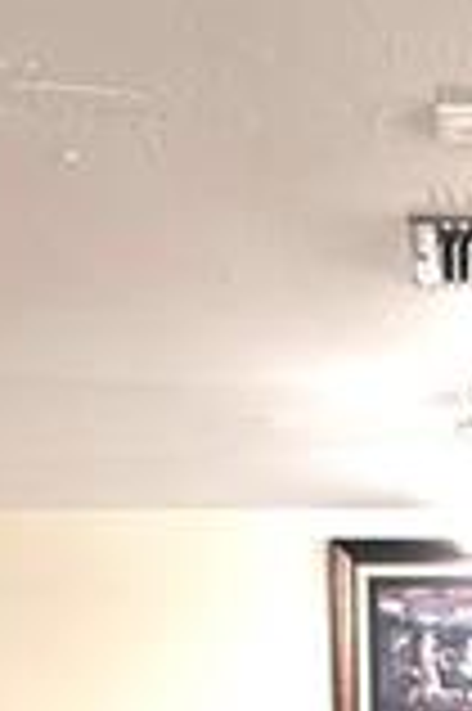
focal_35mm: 71
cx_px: 454
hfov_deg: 18.7
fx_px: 1399
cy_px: 1076
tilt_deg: -15.3
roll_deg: -0.2
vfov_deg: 22.9
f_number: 2.2
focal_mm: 2.22
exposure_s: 1/60
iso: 250
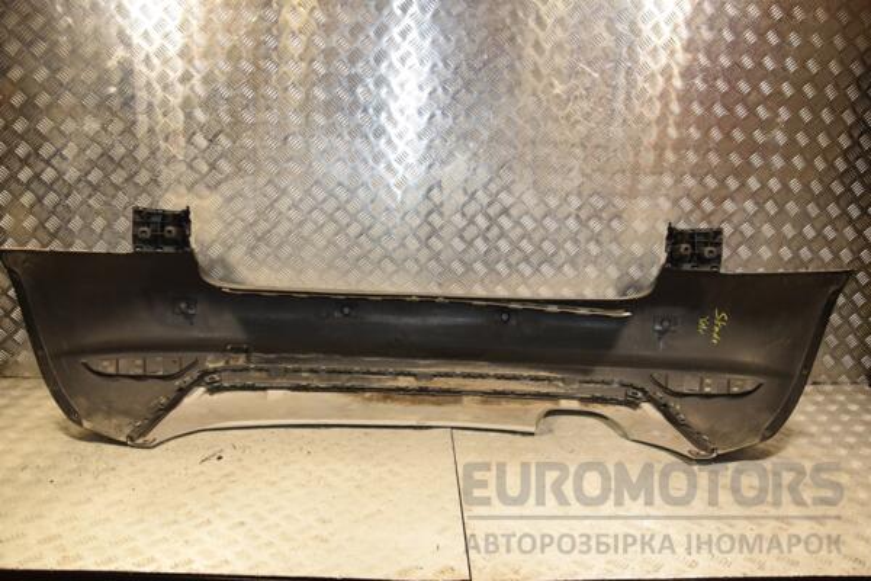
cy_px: 290
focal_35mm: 27
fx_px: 653
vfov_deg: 47.9
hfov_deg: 67.4
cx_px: 436
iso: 800
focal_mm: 18
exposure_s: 1/200
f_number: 5
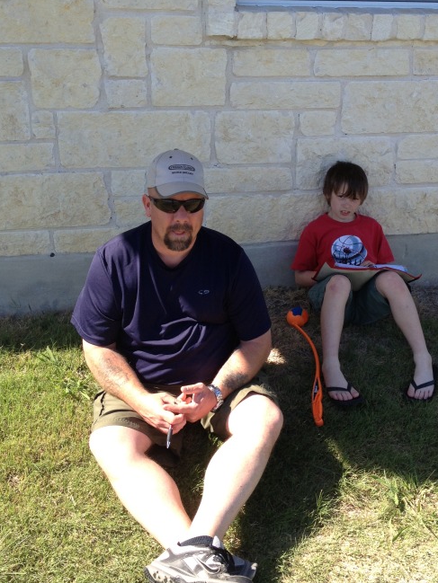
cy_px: 272
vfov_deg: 41.2
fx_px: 776
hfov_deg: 31.4
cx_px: 266
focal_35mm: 46
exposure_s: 1/557
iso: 50
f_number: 2.4
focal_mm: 4.28
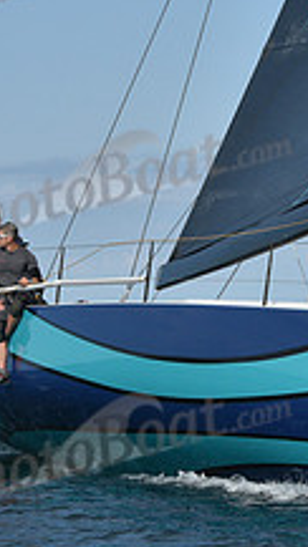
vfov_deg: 9.6
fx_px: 3254
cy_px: 279
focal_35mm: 224
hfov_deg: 5.4
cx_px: 424
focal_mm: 80
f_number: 10
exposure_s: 1/1000
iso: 320
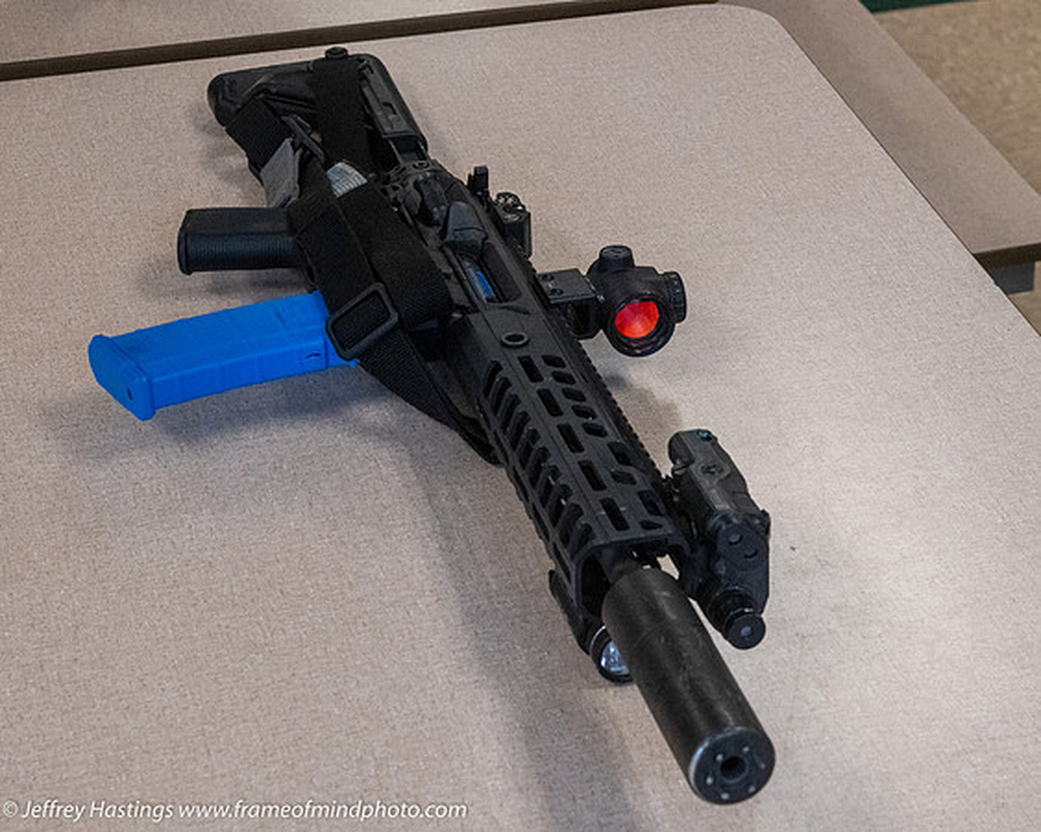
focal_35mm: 92
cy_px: 364
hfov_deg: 20.7
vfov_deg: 16.6
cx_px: 573
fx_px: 2847
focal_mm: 66
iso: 6400
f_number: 9
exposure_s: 1/125
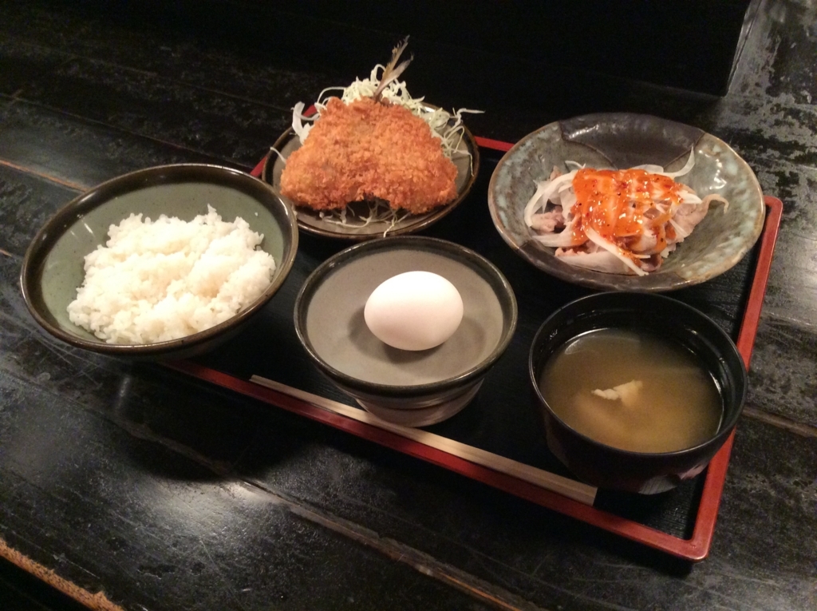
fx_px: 754
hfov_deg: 56.9
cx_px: 408
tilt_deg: -49.4
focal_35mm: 32
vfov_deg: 44.1
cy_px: 306
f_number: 2.4
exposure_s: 1/17
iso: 320
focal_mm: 3.3
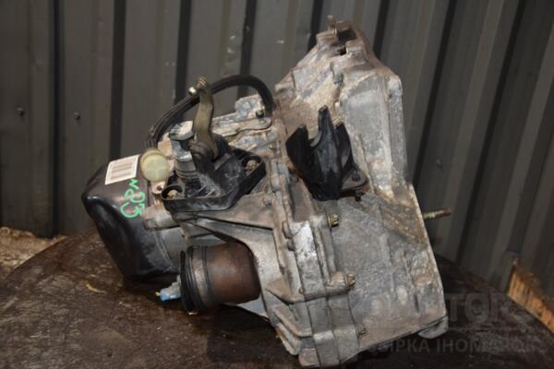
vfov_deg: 34.2
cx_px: 277
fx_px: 600
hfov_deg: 49.6
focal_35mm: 39
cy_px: 184
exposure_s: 1/60
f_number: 5
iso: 800
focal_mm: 26
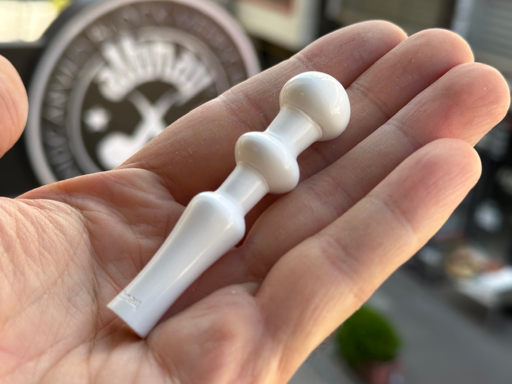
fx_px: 710
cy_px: 192
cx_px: 256
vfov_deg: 30.3
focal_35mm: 48
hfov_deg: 39.7
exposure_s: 1/458
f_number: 1.78
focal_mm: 6.86
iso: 64
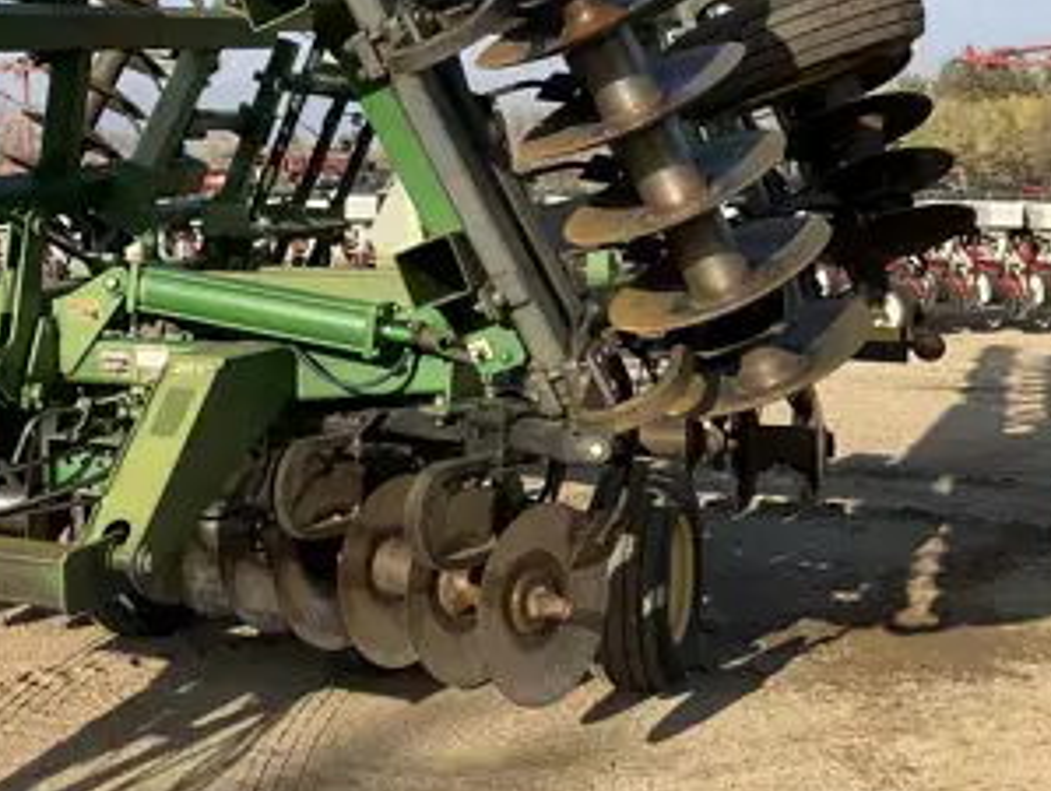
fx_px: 1885
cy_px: 214
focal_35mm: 62
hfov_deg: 29.6
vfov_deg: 23.5
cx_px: 67
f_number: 1.8
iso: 25
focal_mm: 3
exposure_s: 1/1311
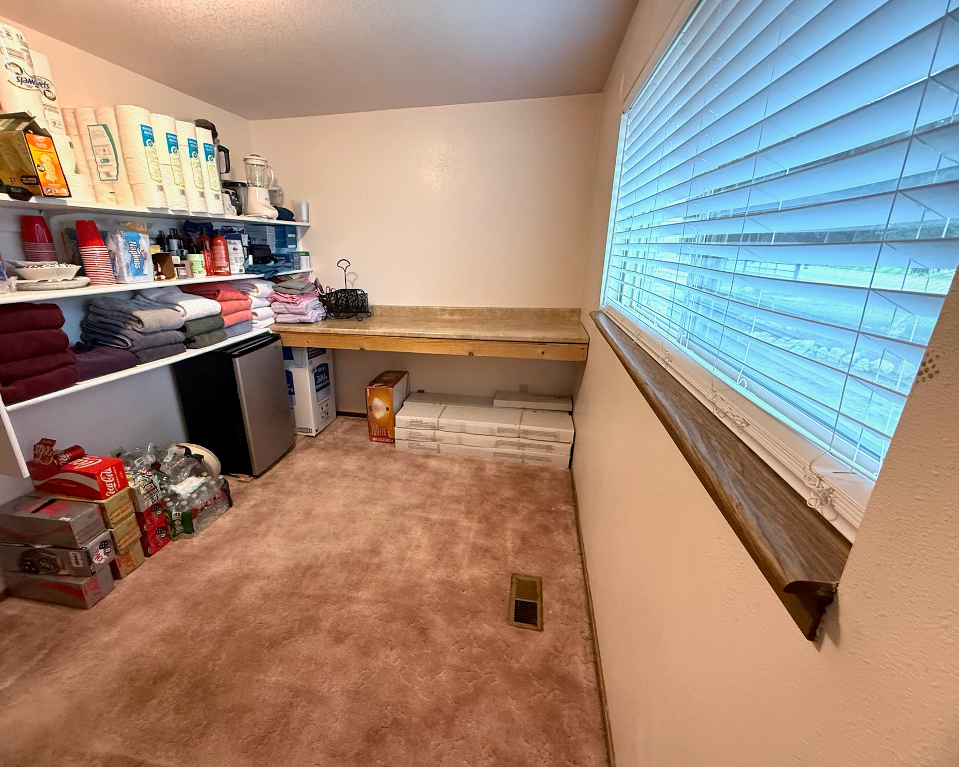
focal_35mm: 15
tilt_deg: -18.4
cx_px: 436
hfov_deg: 96.5
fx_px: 426
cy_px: 386
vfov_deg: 84.0
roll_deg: +0.0
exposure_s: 1/60
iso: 500
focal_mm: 2.22
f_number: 2.2
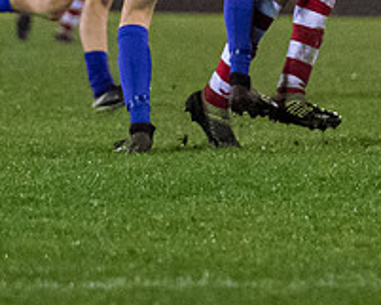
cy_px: -93
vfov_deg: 2.0
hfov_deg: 2.5
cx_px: 204
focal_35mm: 783
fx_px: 8833
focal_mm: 136
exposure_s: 1/1250
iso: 6400
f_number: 2.8
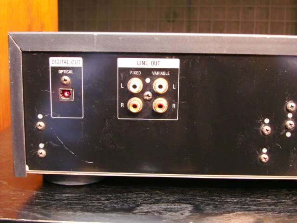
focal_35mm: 46
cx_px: 148
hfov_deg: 41.2
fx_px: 395
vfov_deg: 31.5
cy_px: 112
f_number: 3.3
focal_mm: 8.2
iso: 800
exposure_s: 1/10
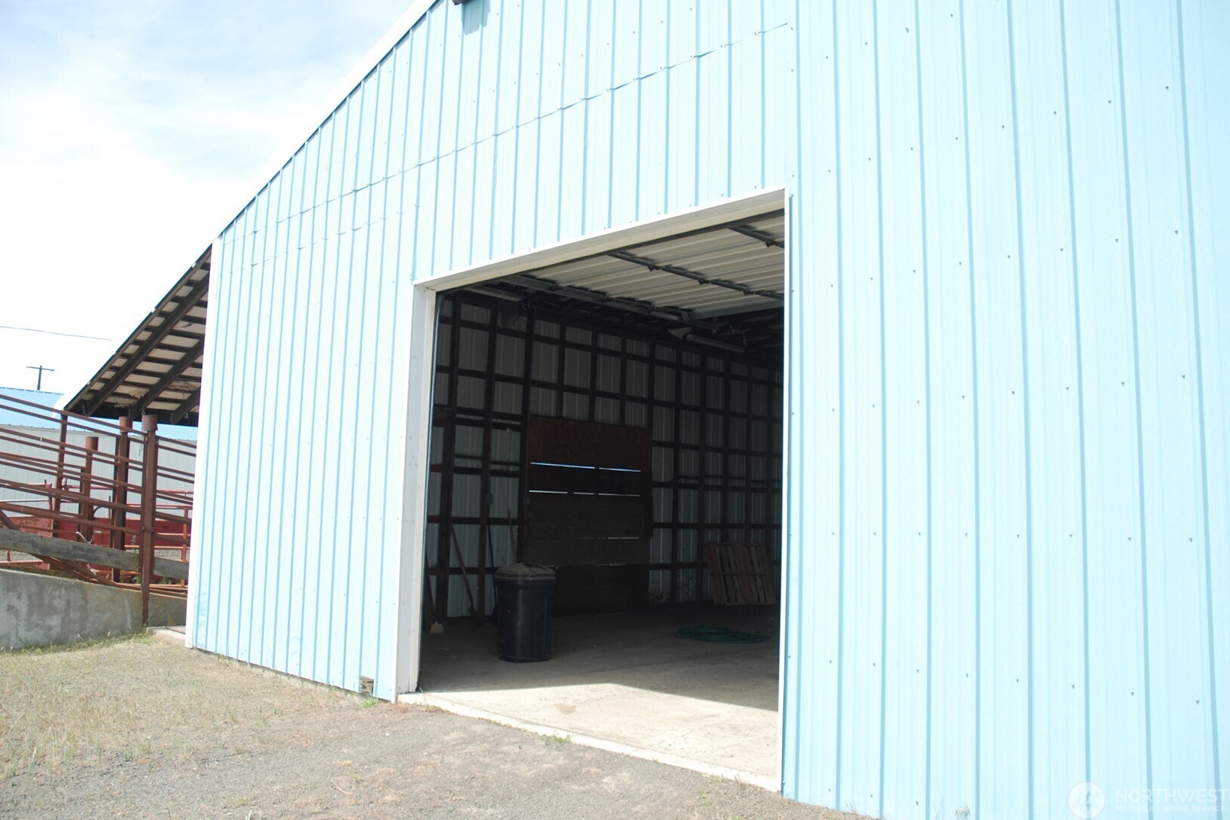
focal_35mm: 28
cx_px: 614
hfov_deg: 65.5
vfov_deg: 46.4
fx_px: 957
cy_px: 403
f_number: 5
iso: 100
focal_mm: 18
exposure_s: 1/200
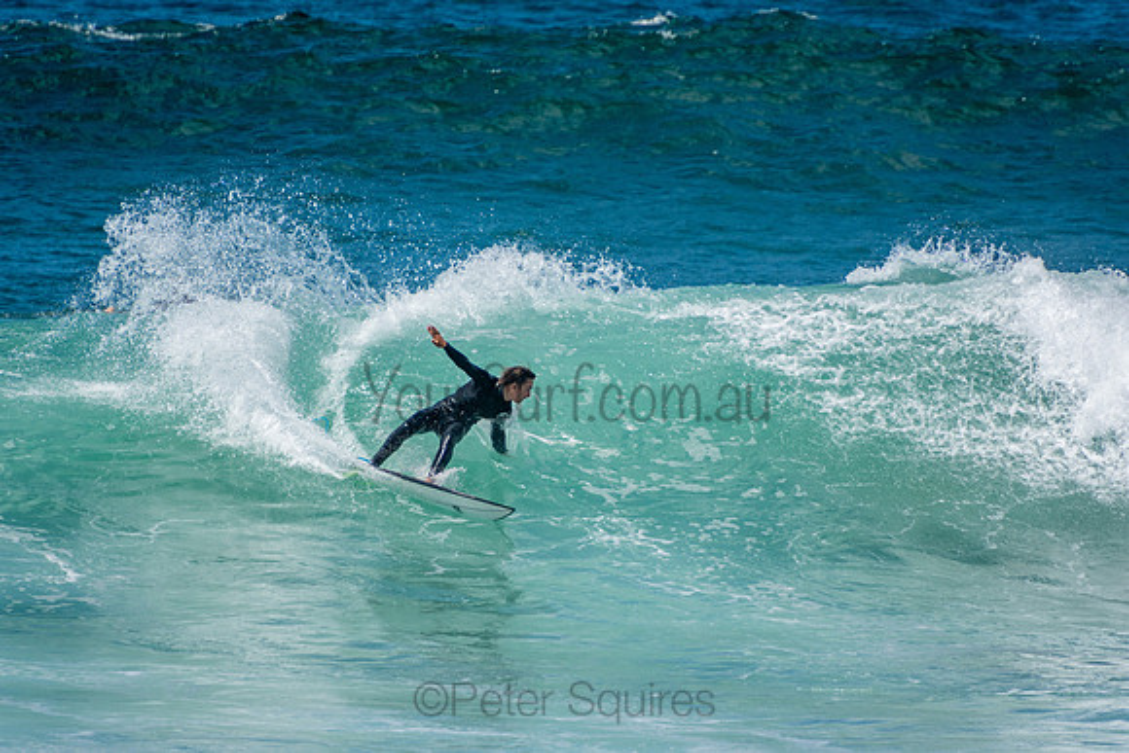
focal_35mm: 600
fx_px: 18820
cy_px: 376
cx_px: 564
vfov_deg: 2.3
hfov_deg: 3.4
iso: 320
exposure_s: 1/2000
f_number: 5.6
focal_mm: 400
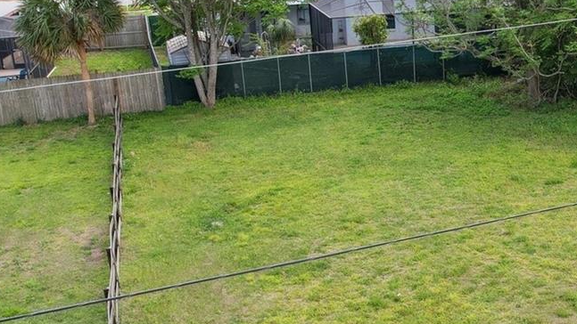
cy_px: 222
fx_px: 872
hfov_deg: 34.6
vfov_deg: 21.0
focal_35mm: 57
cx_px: 519
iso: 150
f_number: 2.8
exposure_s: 1/800
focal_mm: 8.4
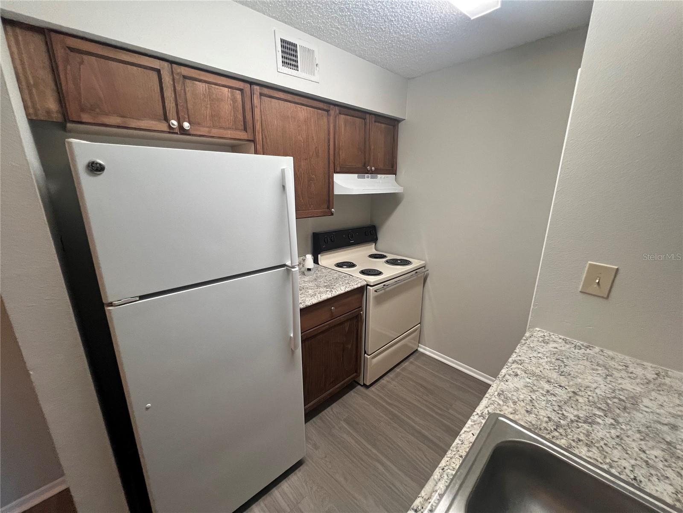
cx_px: 342
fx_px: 256
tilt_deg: -15.6
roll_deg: +0.3
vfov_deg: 89.9
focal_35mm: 13
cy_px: 256
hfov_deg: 106.2
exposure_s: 1/120
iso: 250
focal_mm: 1.57
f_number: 1.8
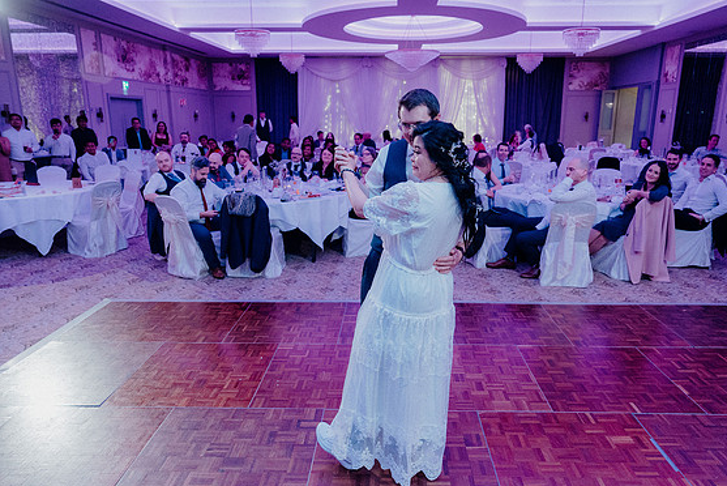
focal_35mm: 25
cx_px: 377
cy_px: 241
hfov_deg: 71.5
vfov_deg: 51.3
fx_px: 505
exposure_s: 1/160
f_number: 3.5
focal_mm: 24
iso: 3200
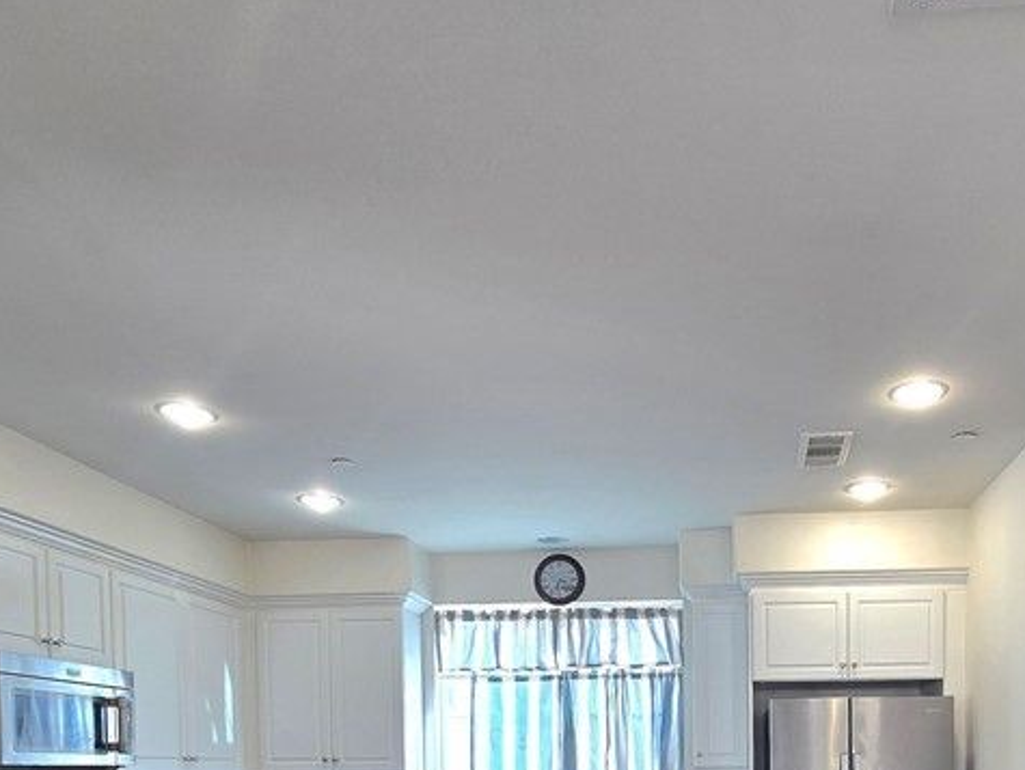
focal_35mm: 28
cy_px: 802
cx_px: 691
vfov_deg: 41.8
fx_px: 830
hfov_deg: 61.7
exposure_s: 1/60.2
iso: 50
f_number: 2.2
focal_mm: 2.2
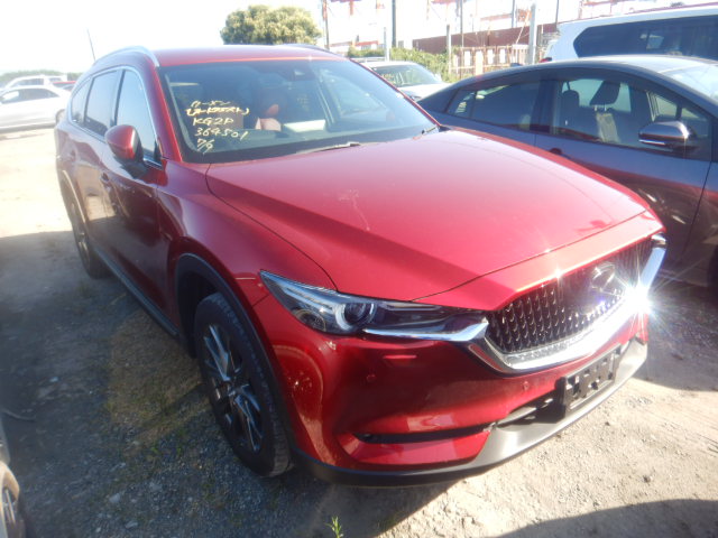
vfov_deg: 56.8
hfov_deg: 71.6
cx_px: 359
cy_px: 269
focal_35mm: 24
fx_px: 498
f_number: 2.8
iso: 125
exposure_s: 1/80
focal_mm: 4.3
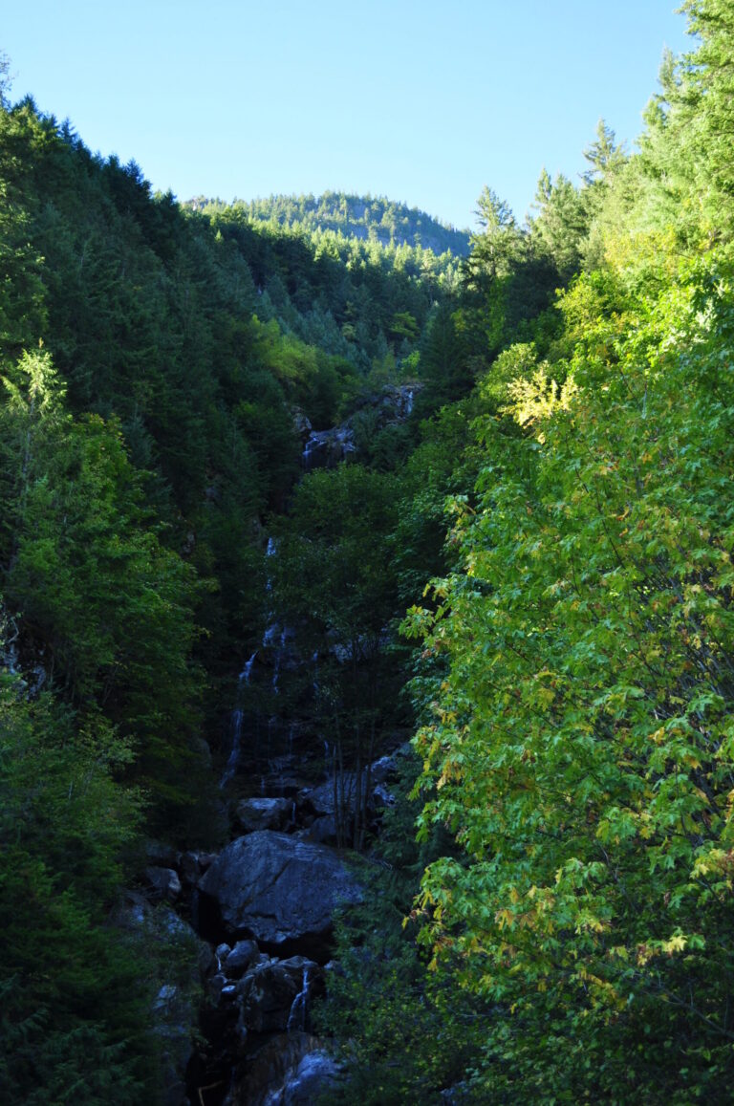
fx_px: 1472
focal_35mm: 48
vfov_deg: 41.2
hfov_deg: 28.0
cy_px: 553
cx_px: 367
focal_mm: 32
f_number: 4.8
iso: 200
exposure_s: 1/100
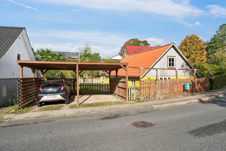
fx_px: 144
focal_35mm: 23
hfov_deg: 76.1
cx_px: 113
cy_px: 76
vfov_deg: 55.1
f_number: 7.1
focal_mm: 23
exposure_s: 1/2500
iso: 800
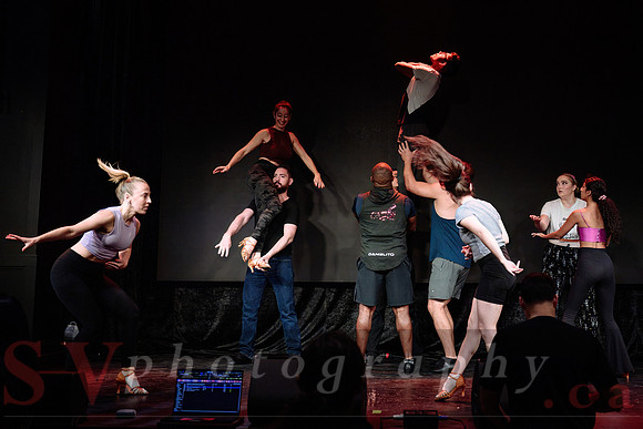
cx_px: 396
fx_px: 873
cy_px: 156
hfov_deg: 40.2
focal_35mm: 49
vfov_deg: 27.5
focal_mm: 36
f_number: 2.8
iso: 1600
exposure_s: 1/400
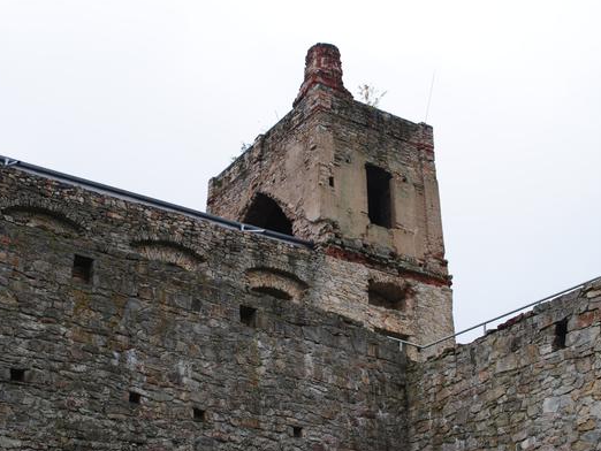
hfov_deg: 36.1
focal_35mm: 53
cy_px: 226
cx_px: 327
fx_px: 921
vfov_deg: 27.5
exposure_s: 1/100
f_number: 8
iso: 200
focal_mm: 32
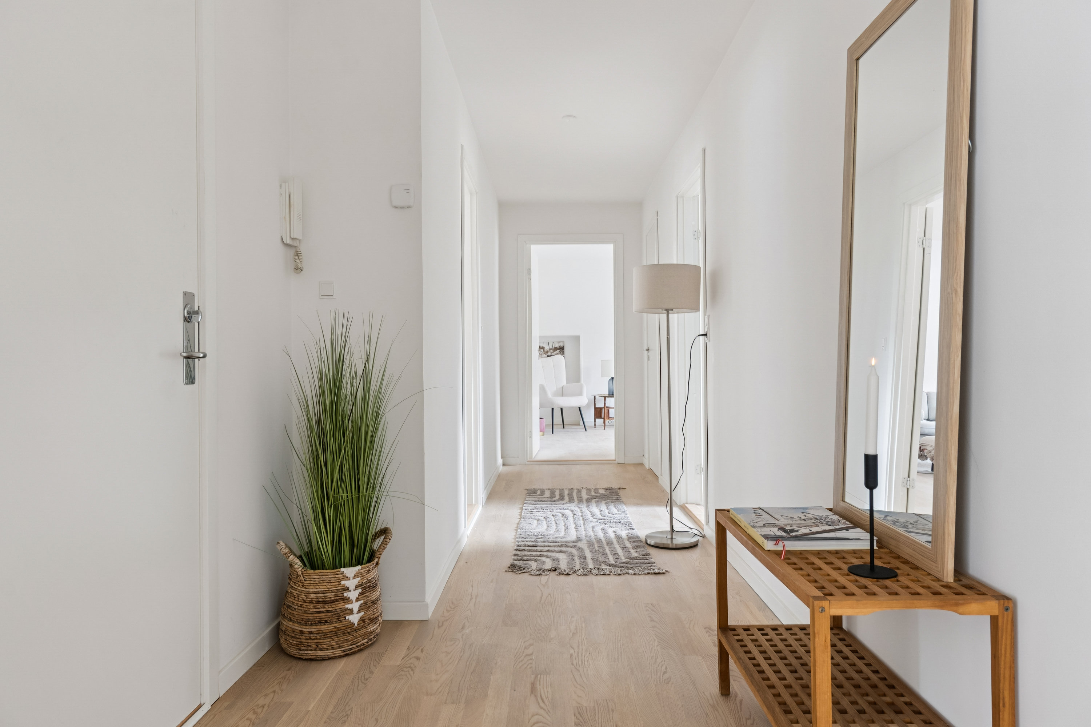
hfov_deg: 72.1
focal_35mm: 25
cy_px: 364
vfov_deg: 51.7
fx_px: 750
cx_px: 546
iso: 200
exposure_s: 1/1.67
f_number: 8
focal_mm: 16.5
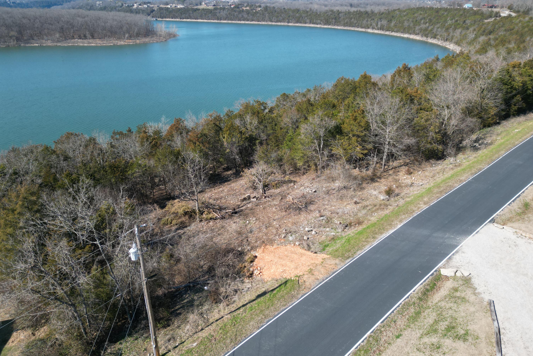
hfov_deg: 71.5
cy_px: 163
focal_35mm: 25
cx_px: 266
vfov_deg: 51.2
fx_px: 370
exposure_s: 1/2500
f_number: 1.7
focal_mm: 6.72
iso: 200
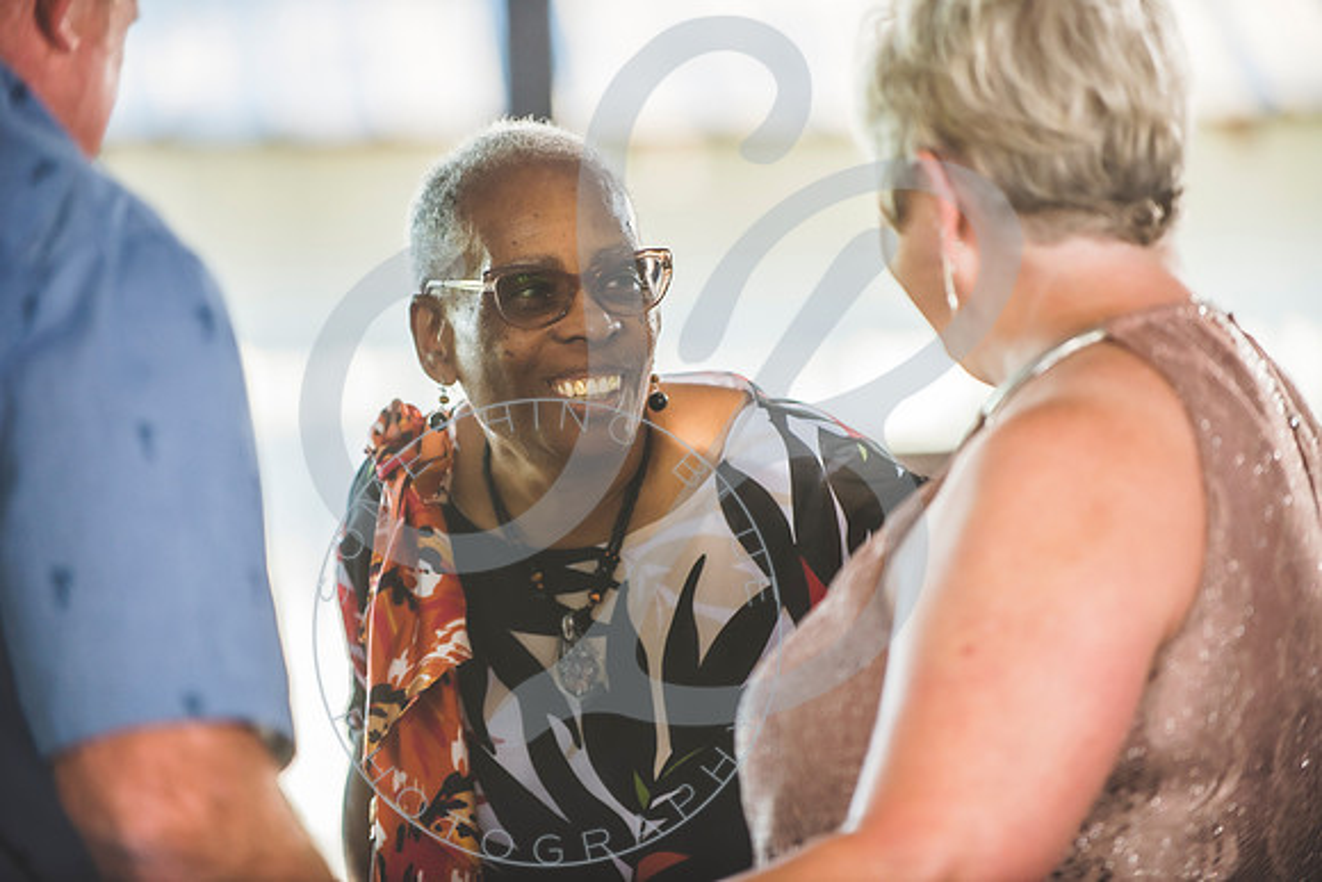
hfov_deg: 10.3
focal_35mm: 200
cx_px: 661
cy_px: 441
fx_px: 7346
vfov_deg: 6.9
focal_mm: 200
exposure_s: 1/200
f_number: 2.8
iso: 500
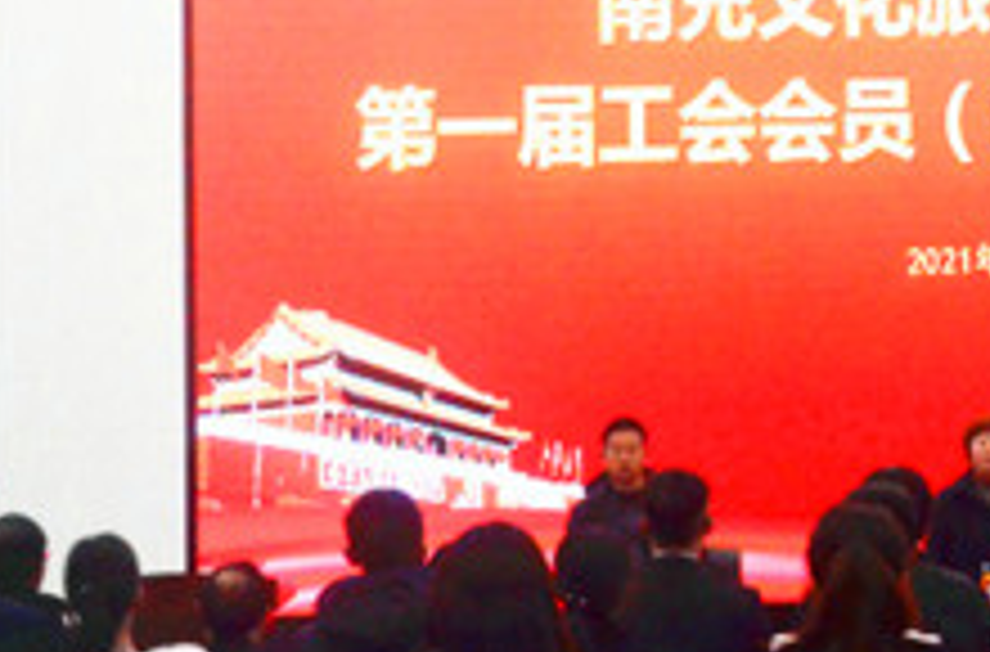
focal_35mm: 139
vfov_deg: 9.7
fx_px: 3809
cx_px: 1040
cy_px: 22
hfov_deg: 14.5
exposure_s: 1/200
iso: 3200
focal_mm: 34
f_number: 7.1
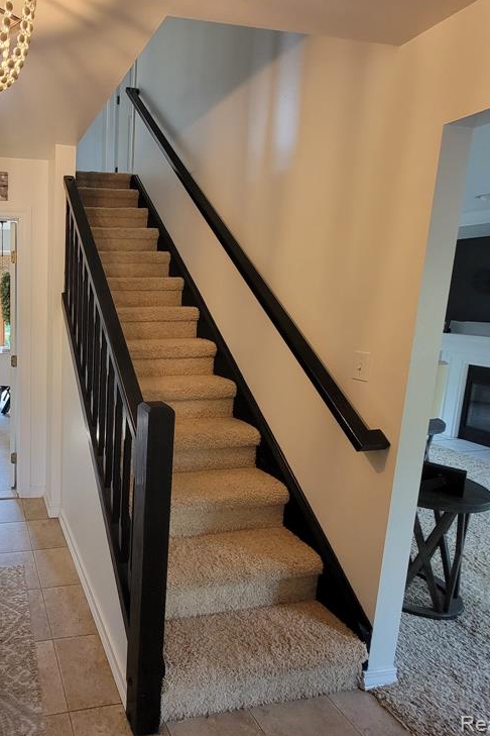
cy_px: 352
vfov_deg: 86.9
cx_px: 46
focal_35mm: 19
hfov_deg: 55.7
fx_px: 388
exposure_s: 1/60
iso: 250
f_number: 2.2
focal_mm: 2.2
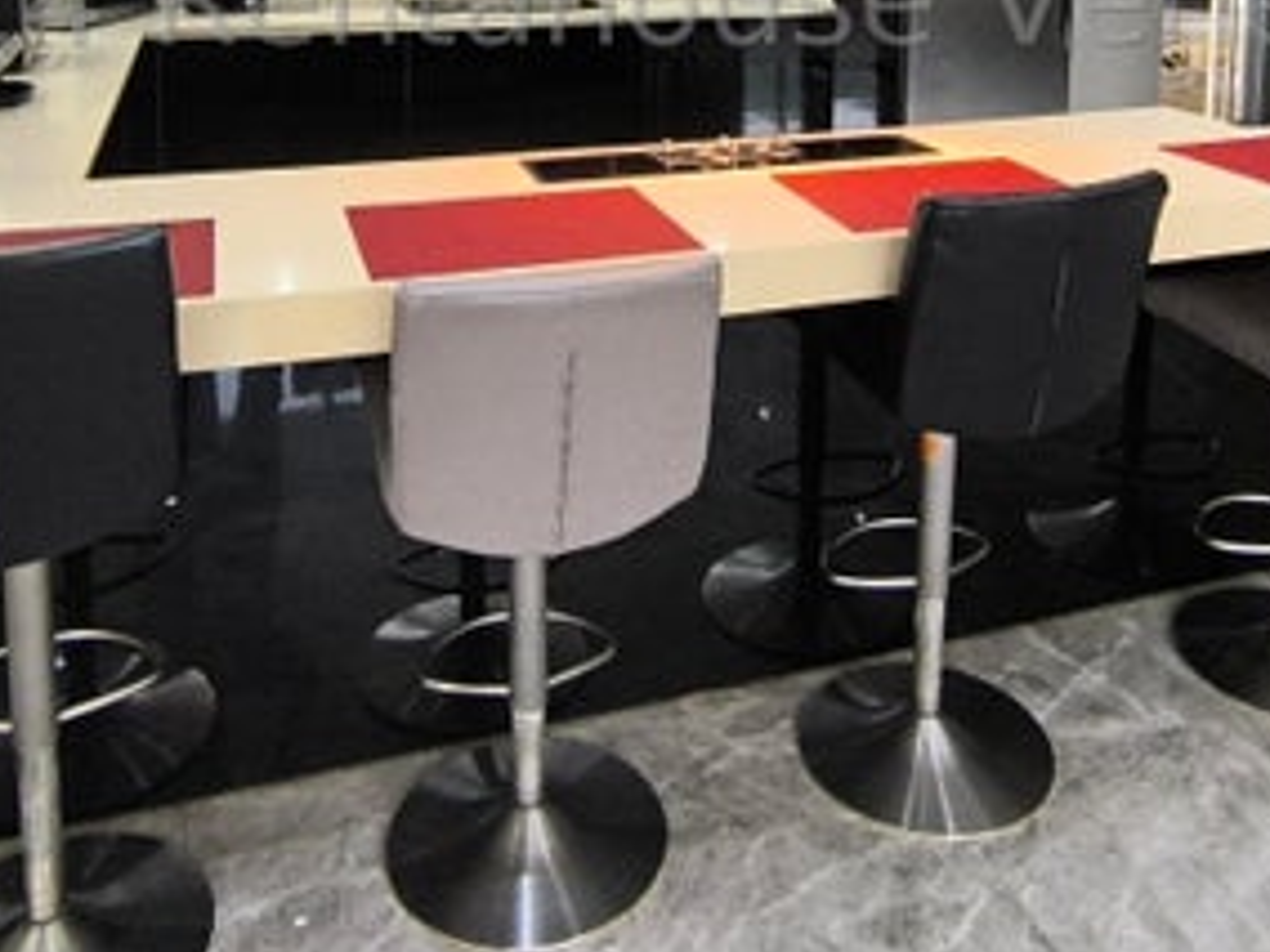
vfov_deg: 35.7
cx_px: 657
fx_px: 1321
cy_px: -4
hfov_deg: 51.3
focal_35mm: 36
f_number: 2.2
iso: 250
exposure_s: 1/50
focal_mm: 1.65
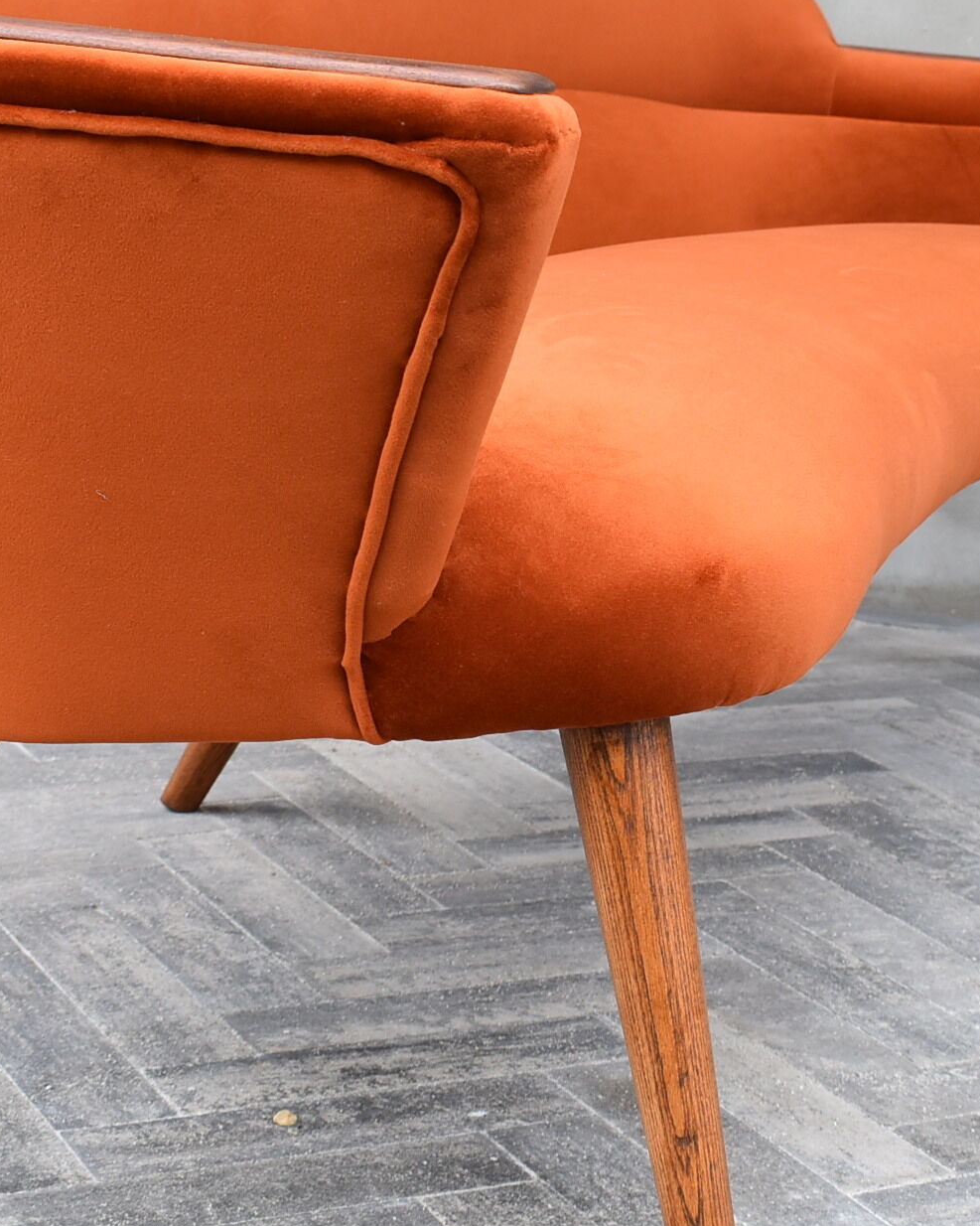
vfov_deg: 23.2
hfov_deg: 18.7
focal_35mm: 82
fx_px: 2973
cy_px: 482
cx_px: 622
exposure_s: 1/125
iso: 400
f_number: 6.3
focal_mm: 24
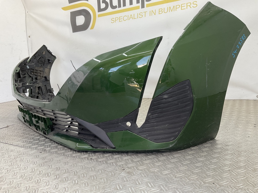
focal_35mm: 29
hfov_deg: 61.7
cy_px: 96
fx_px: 216
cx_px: 129
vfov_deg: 48.2
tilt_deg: -11.6
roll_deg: +3.5
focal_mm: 3
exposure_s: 1/100
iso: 25
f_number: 1.8
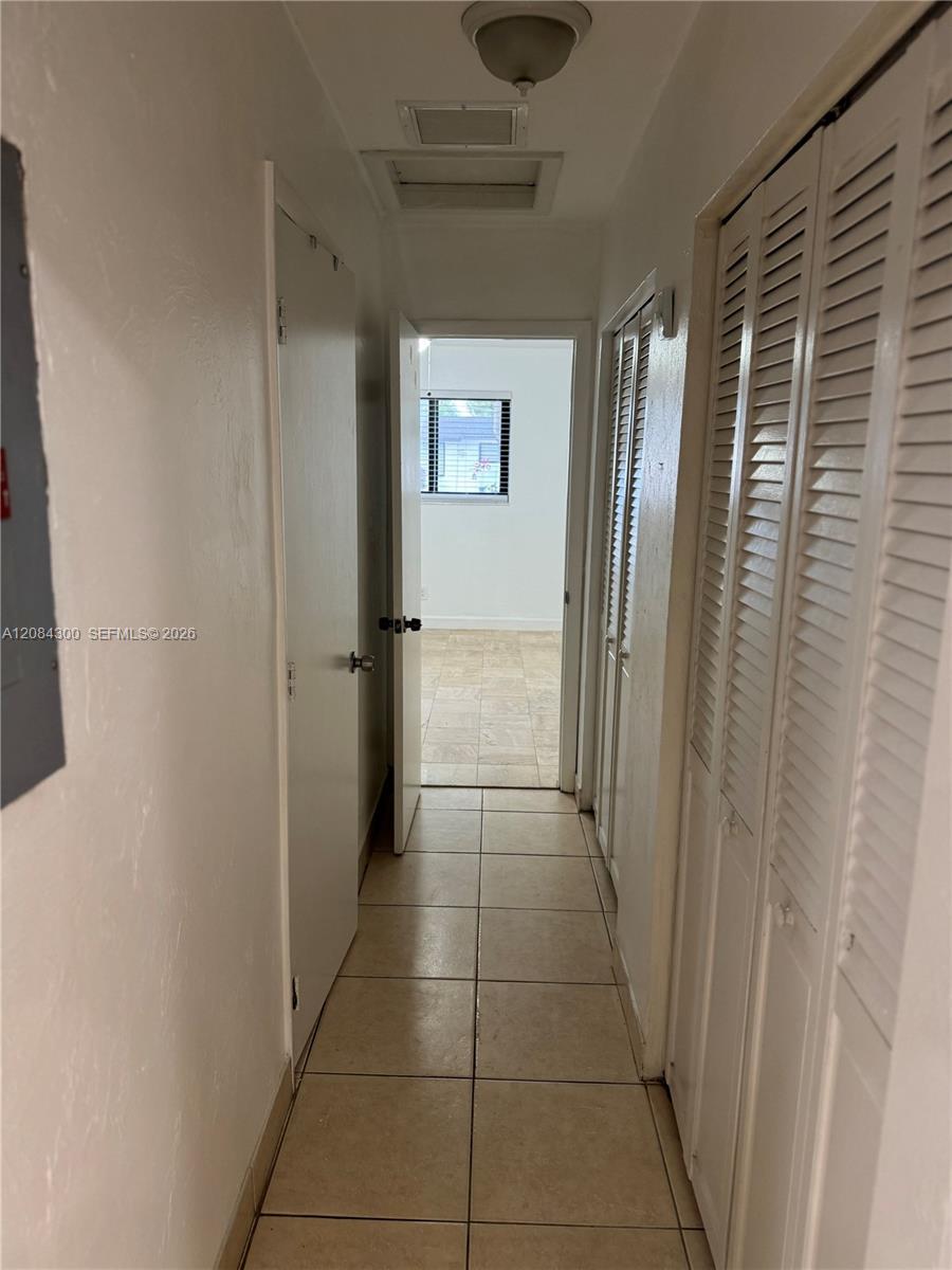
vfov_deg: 71.6
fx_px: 880
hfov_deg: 56.8
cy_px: 635
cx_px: 476
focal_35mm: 24
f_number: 1.78
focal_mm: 6.76
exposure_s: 1/60
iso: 200
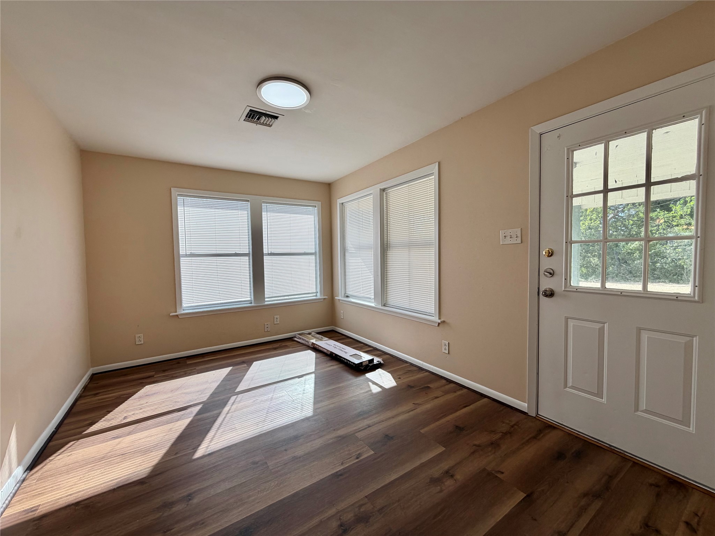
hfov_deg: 102.1
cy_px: 268
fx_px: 289
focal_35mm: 14
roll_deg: +1.1
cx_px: 358
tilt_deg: -2.9
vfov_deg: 85.7
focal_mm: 2.22
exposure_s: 1/502
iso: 64
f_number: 2.2
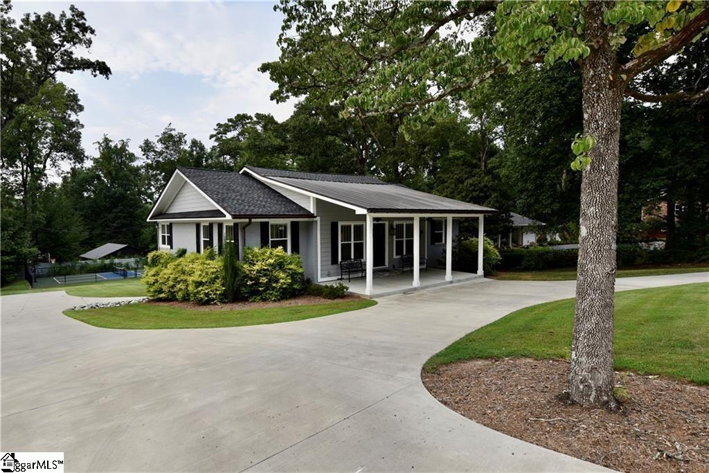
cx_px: 354
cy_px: 236
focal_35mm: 17
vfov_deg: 70.5
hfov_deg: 93.3
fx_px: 335
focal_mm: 17
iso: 125
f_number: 5.6
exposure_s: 1/125
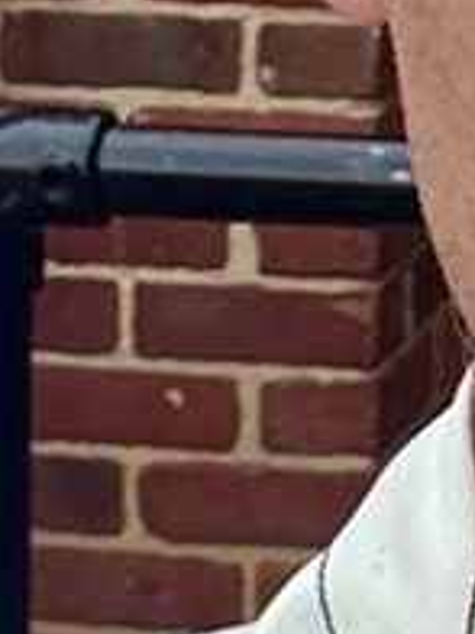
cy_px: -220
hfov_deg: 9.3
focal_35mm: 153
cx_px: 795
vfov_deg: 12.5
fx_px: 2799
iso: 64
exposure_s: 1/50
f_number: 1.9
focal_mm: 2.69
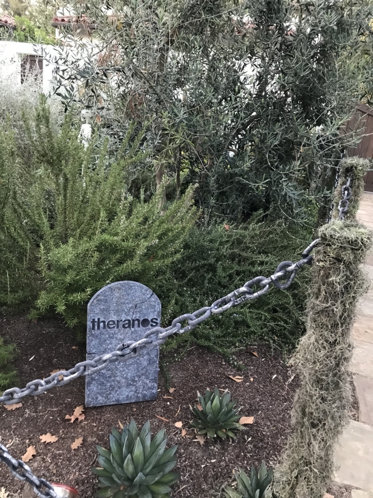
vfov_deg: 63.4
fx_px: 402
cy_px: 249
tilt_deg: -15.8
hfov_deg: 49.7
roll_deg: -7.6
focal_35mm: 28
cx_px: 186
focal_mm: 3.99
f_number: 1.8
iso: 50
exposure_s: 1/15
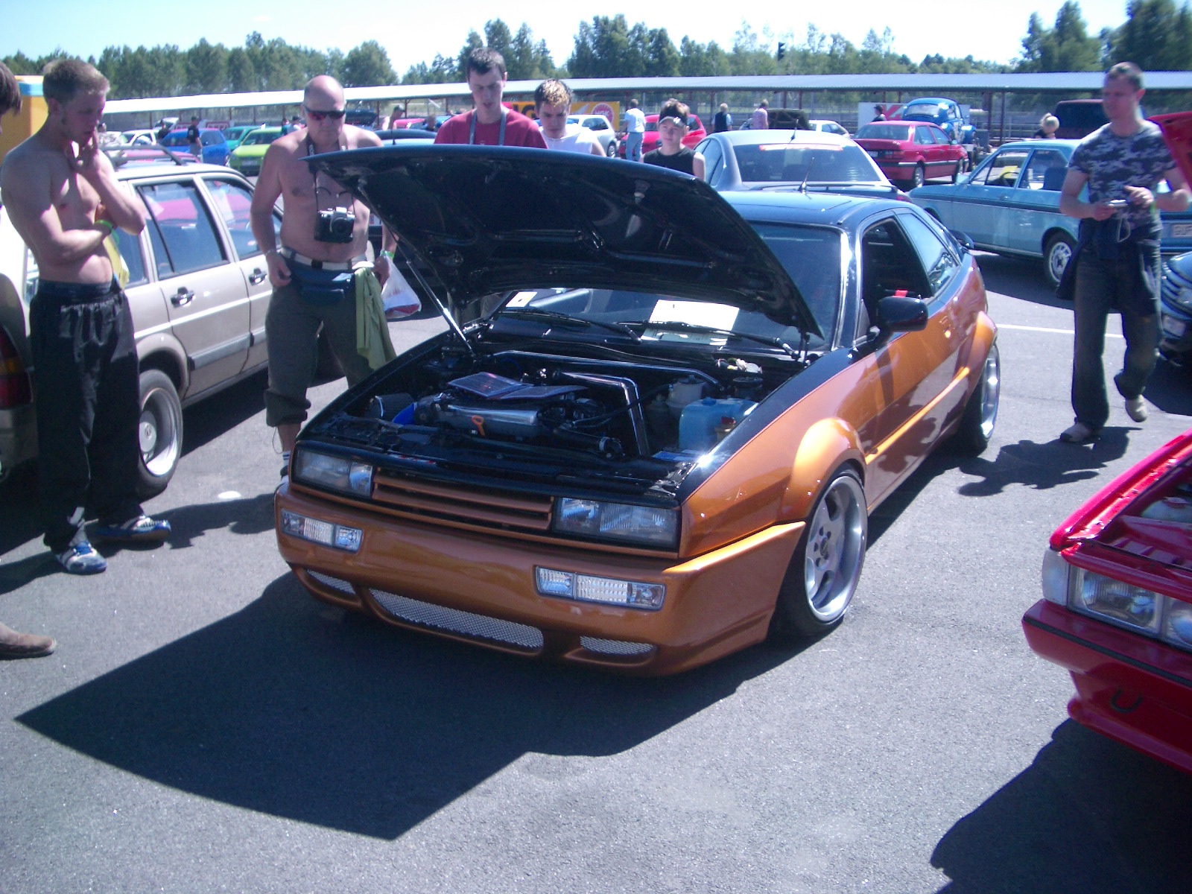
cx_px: 596
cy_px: 447
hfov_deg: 52.6
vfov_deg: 40.7
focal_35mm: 35
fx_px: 1205
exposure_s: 1/640
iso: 50
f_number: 2.6
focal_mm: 5.8
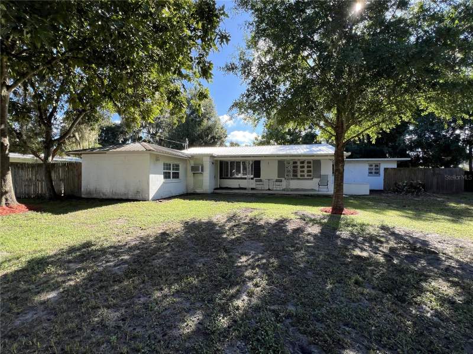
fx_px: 191
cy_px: 177
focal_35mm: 14
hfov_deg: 102.1
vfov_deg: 85.6
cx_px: 236
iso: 32
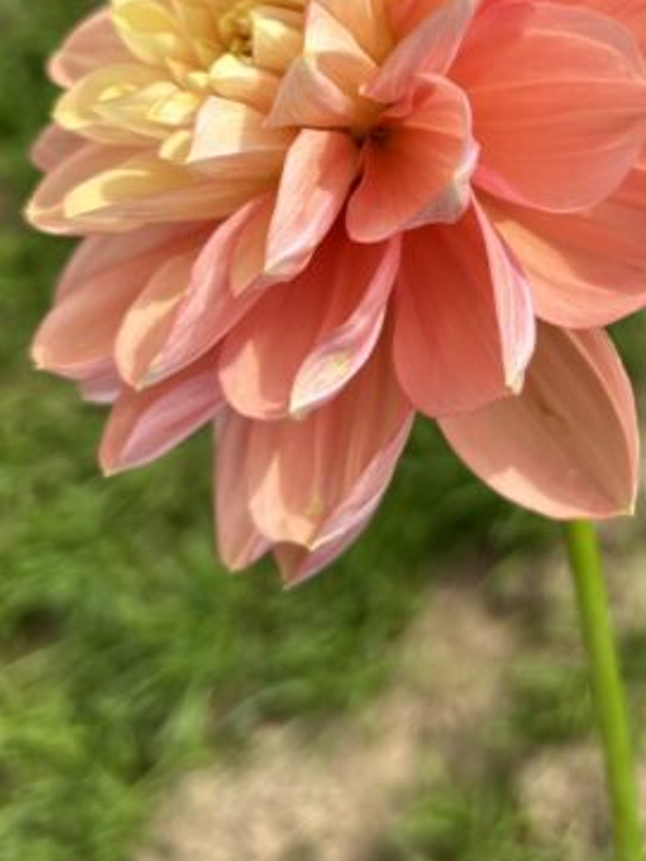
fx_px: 1194
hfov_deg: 29.8
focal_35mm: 48
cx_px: 479
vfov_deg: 38.5
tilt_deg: -61.1
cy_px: 204
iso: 50
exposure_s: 1/2353
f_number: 1.5
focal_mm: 5.7
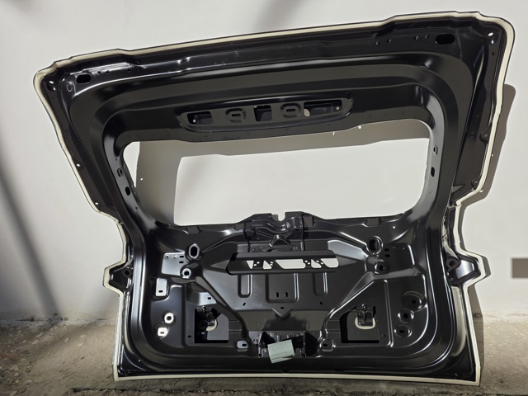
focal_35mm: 23
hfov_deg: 73.9
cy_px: 198
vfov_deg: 58.9
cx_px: 264
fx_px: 351
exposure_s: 1/7333
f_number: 1.7
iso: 80
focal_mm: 6.25
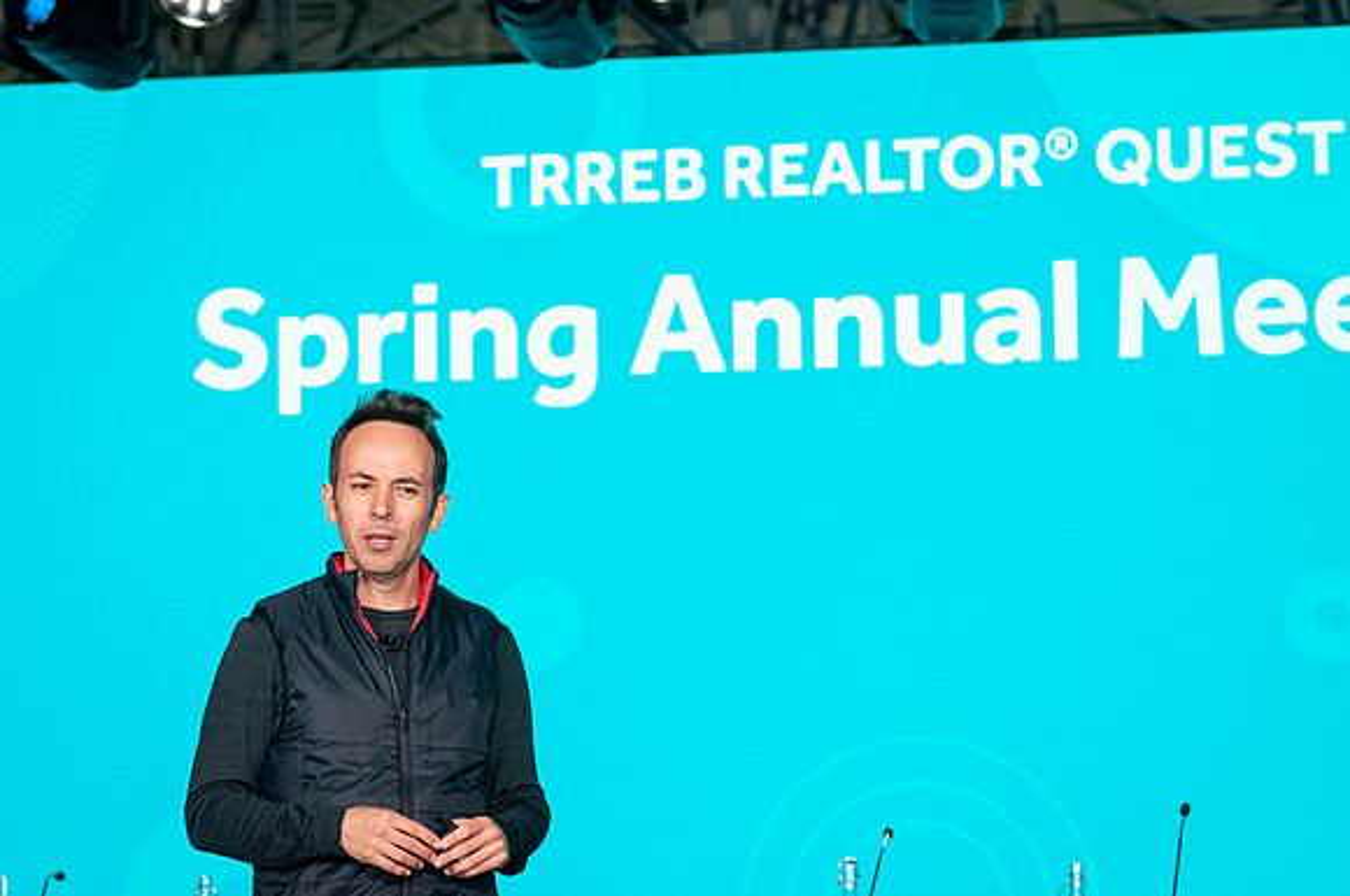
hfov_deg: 16.1
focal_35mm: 128
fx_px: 4775
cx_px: 675
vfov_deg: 10.7
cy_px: 448
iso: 1600
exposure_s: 1/250
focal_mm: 85
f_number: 5
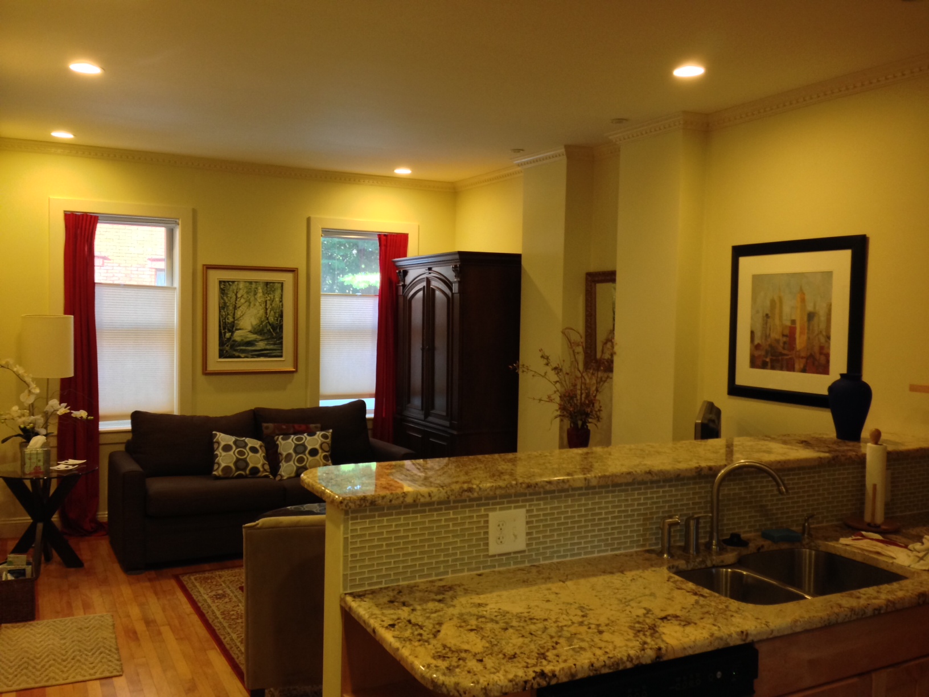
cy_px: 348
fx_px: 886
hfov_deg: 55.4
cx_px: 464
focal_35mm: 33
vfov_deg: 42.9
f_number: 2.4
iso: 125
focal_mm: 4.12
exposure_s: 1/20
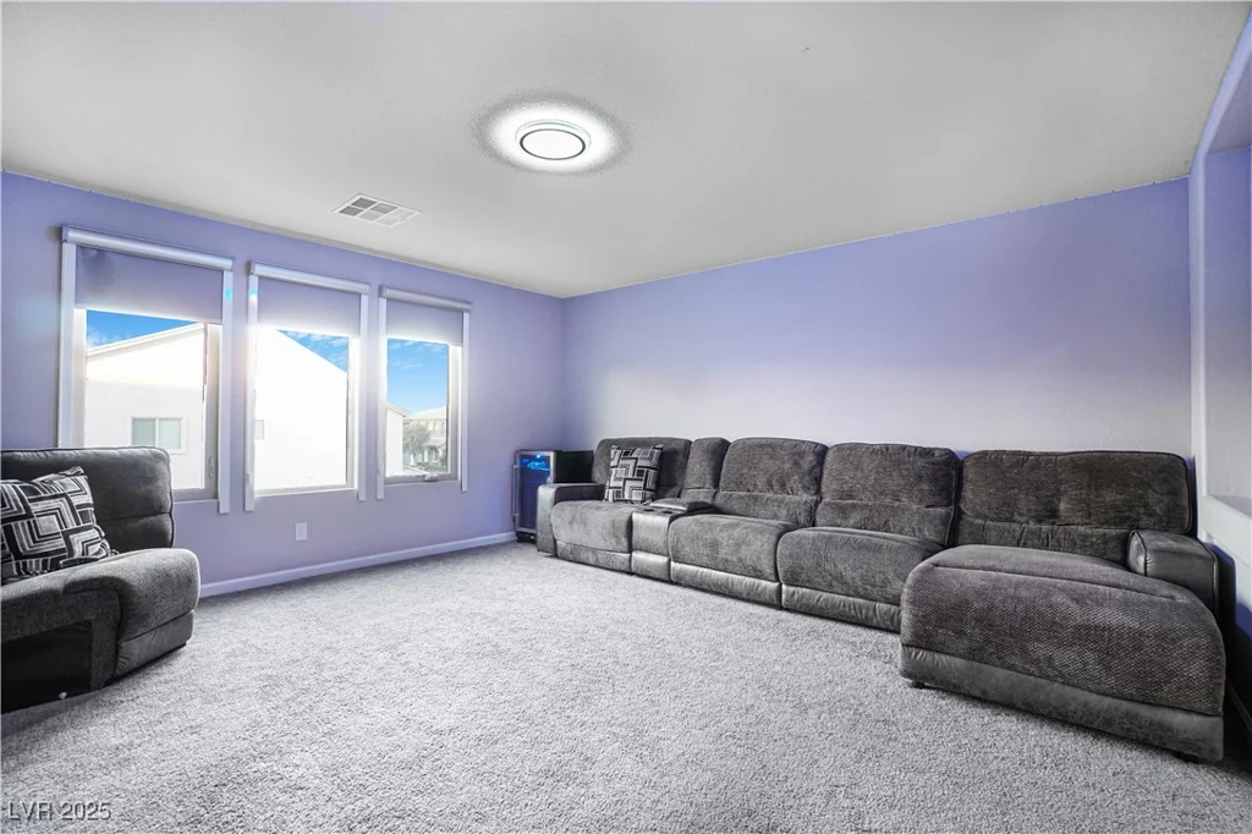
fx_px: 521
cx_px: 626
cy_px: 417
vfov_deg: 77.3
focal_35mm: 15
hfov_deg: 100.4
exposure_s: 2
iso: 400
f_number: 8
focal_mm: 10
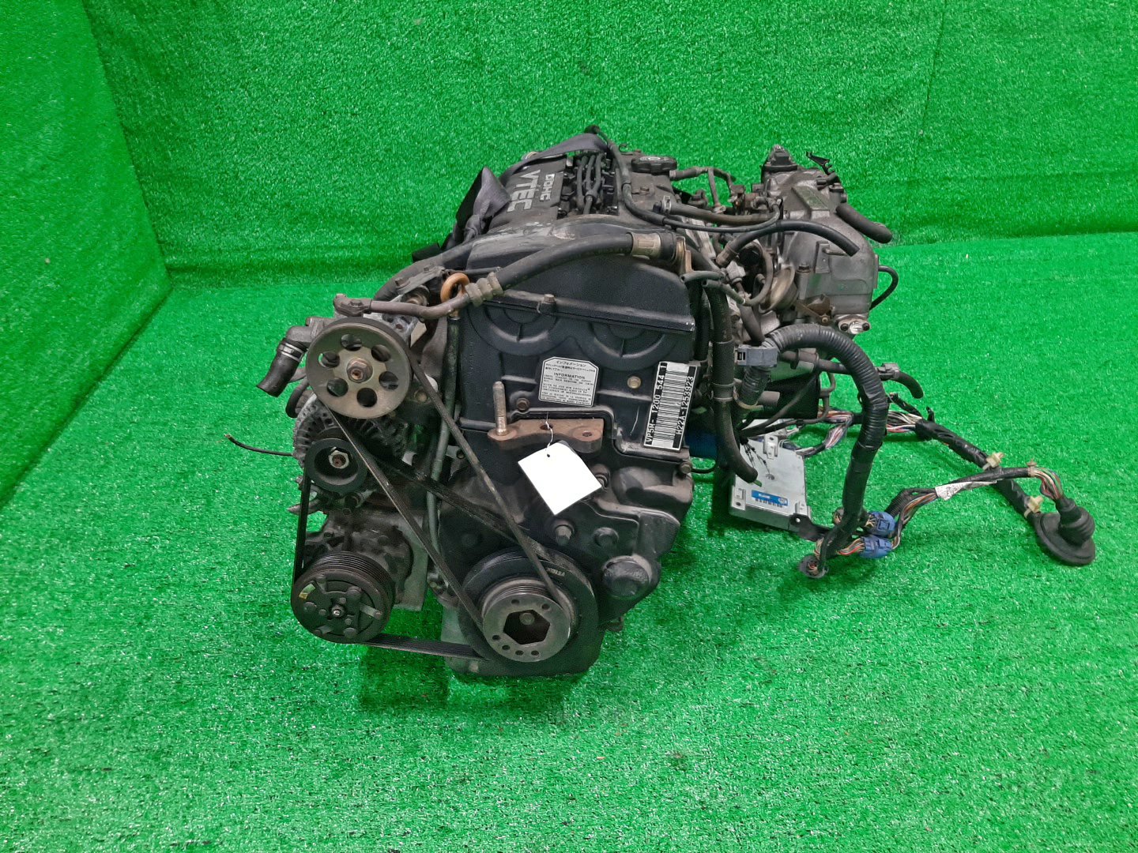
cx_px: 569
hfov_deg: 67.3
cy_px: 426
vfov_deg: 53.1
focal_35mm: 26
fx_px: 855
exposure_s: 1/50
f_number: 1.7
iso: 137
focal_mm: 3.93
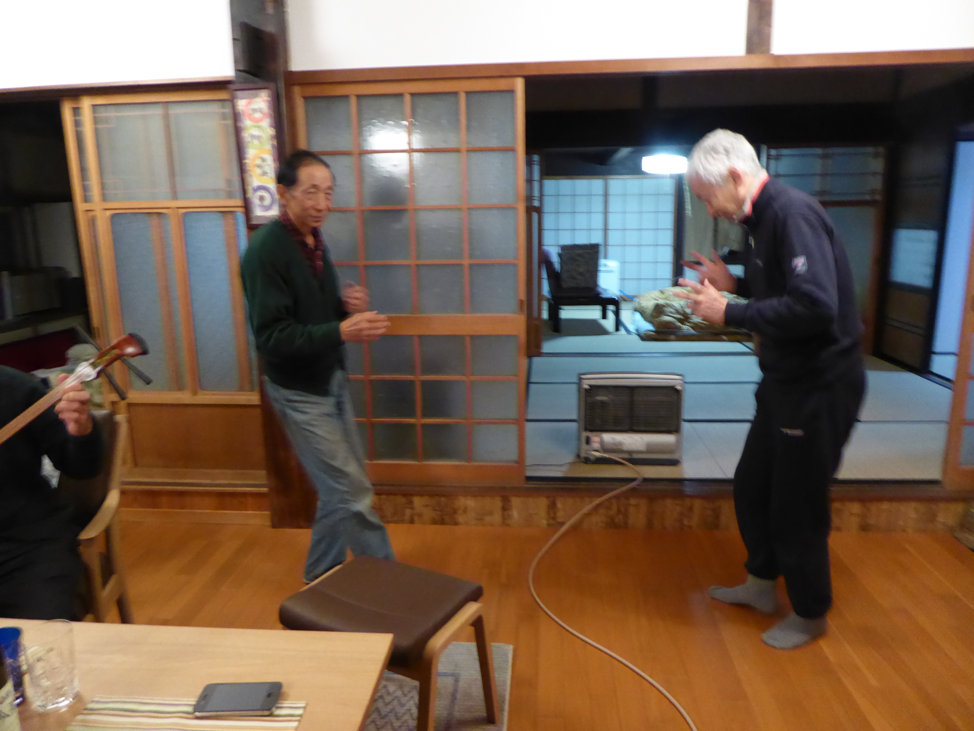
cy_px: 366
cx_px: 487
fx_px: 703
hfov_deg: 69.4
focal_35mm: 25
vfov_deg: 54.9
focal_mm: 4.3
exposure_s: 1/13
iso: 800
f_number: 3.3
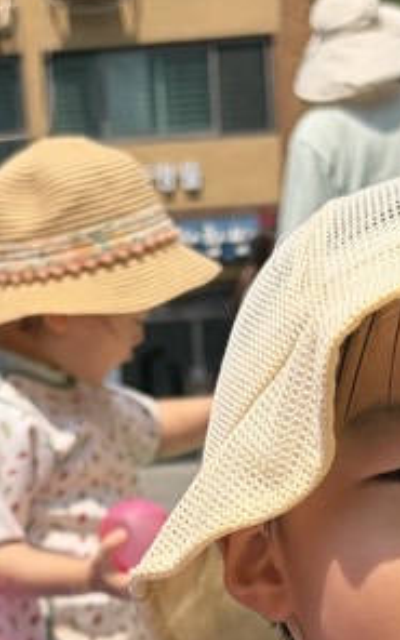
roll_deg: +3.8
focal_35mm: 119
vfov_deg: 16.7
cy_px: 785
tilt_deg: -9.3
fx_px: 2076
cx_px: 275
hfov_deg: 11.0
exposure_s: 1/6993
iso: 64
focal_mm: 5.96
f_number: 1.6
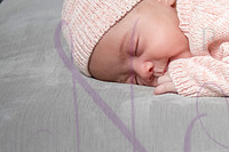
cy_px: 37
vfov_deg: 7.6
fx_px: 1144
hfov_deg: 11.3
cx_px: 247
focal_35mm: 180
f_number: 4.5
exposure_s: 1/200
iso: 800
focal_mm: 62
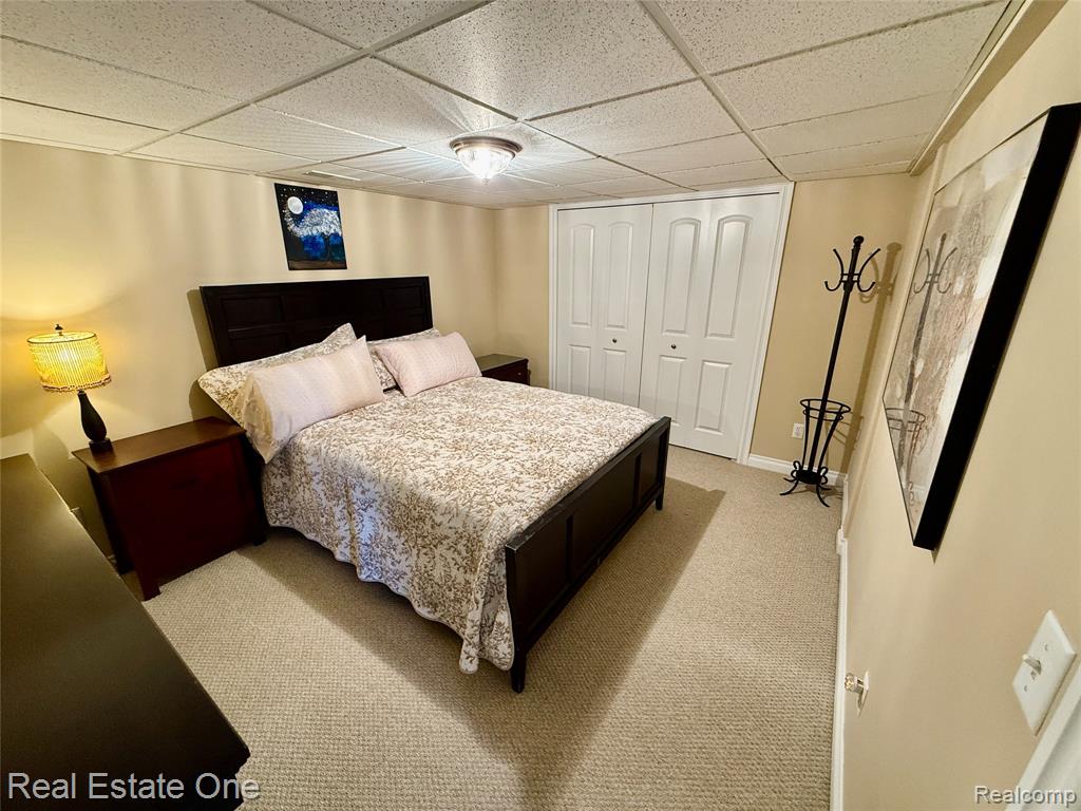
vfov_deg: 85.7
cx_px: 540
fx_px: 437
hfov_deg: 102.1
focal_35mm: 14
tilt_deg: -18.2
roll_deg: +0.1
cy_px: 406
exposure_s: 1/60
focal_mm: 2.22
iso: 200
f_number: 2.2
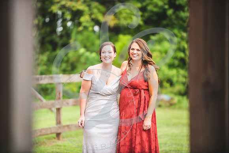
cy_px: 77
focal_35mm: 201
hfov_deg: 10.3
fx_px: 1276
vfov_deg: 6.9
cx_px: 115
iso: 250
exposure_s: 1/320
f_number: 2.8
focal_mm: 200
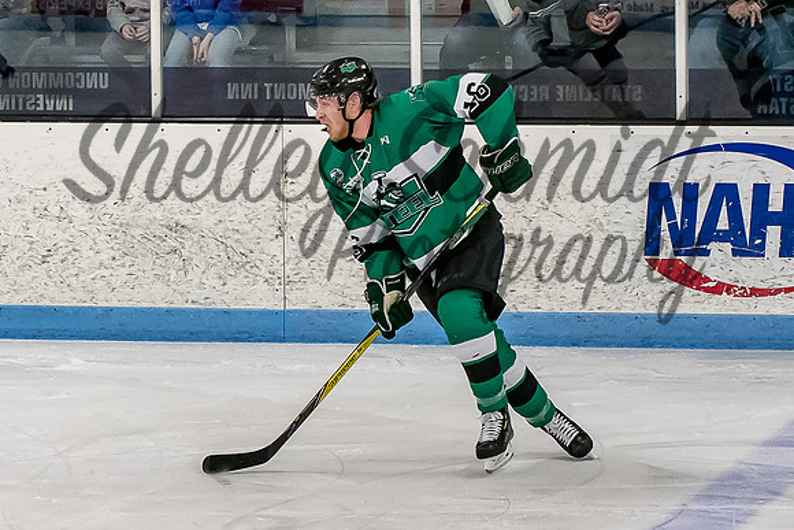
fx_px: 5632
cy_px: 241
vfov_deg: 5.4
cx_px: 390
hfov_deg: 8.1
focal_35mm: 255
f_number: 4
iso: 2500
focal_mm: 70
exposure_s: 1/800
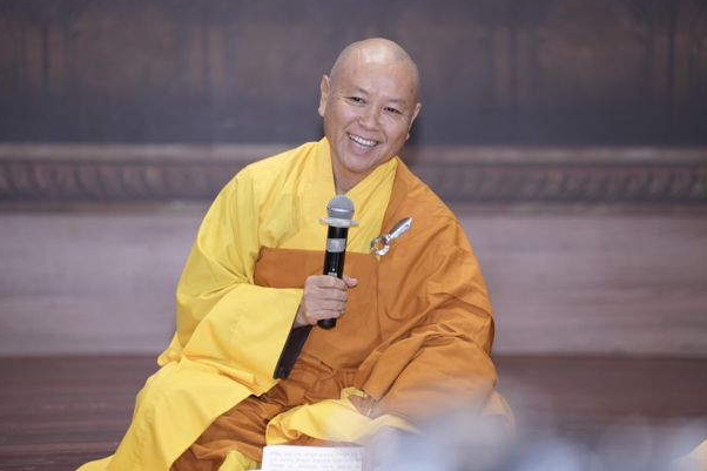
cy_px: 228
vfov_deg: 9.1
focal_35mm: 150
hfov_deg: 13.7
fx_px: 2945
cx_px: 357
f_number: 2.8
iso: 800
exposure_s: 1/125
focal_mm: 139
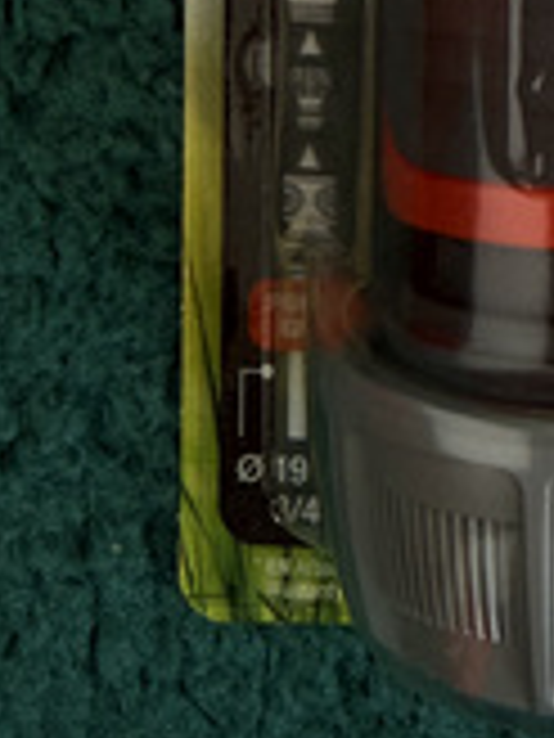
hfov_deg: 18.7
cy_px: 50
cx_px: 583
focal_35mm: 76
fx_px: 1622
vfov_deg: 24.8
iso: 125
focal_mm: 2.22
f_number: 2.2
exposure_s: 1/99
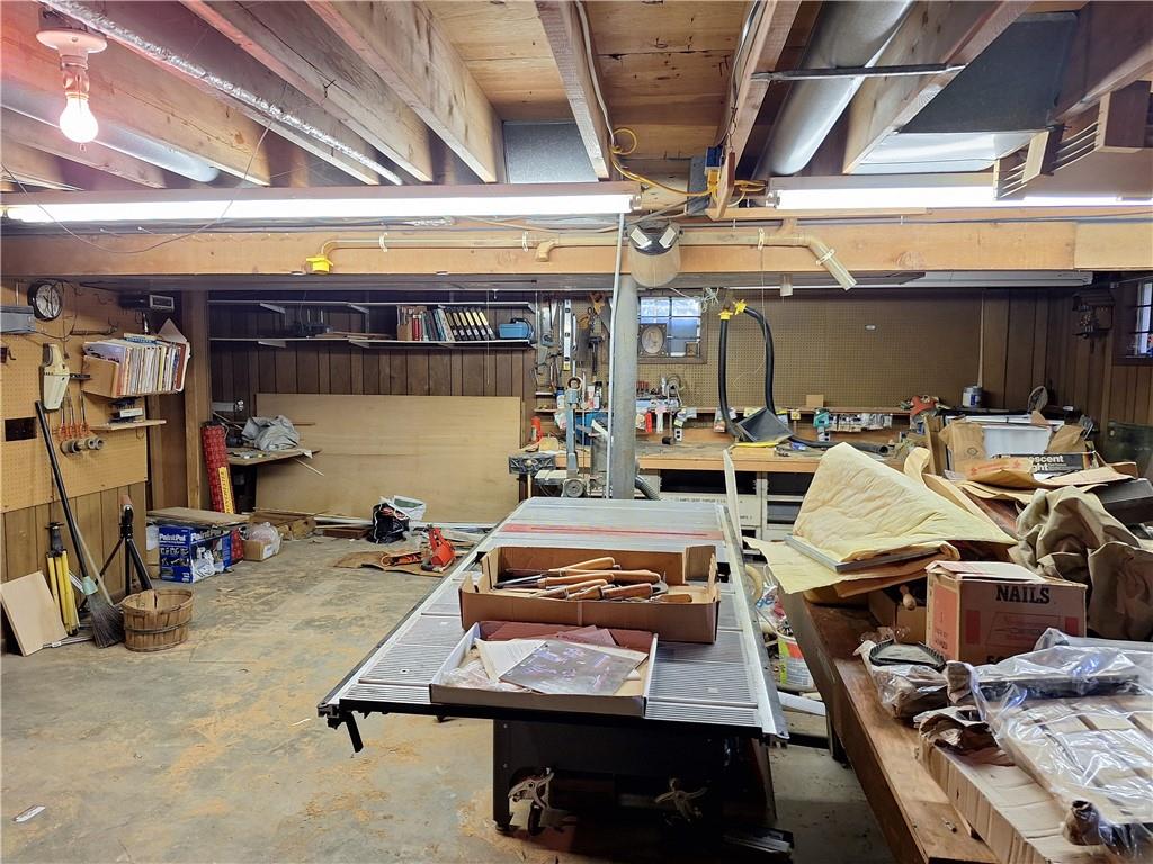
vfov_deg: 58.9
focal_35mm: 23
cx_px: 576
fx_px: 766
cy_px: 432
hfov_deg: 73.9
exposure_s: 1/40
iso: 80
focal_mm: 5.54
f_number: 1.8
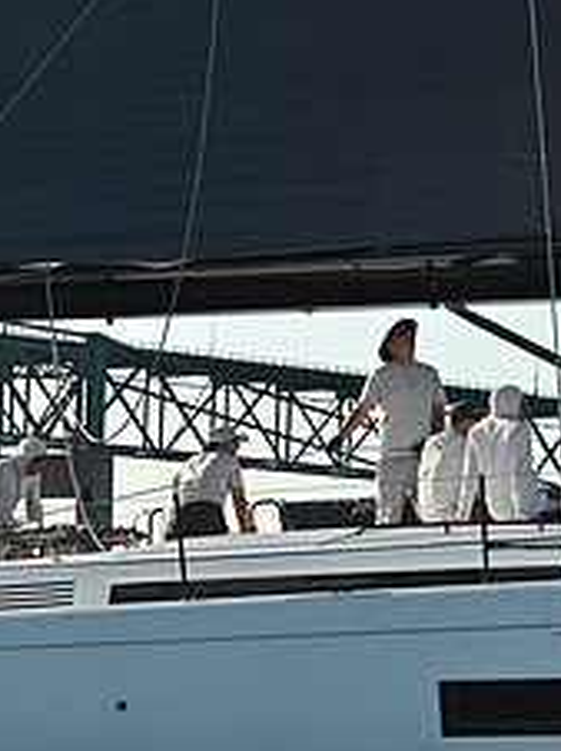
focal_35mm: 173
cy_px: 450
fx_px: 3745
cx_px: 80
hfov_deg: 8.5
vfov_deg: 11.4
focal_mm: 70
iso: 320
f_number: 6.3
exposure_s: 1/2000
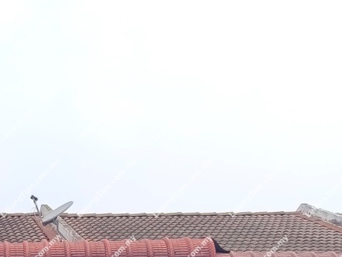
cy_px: 365
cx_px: -127
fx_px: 652
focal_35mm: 66
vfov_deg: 19.8
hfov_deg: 24.7
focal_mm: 6.06
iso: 50
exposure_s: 1/734
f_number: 1.7
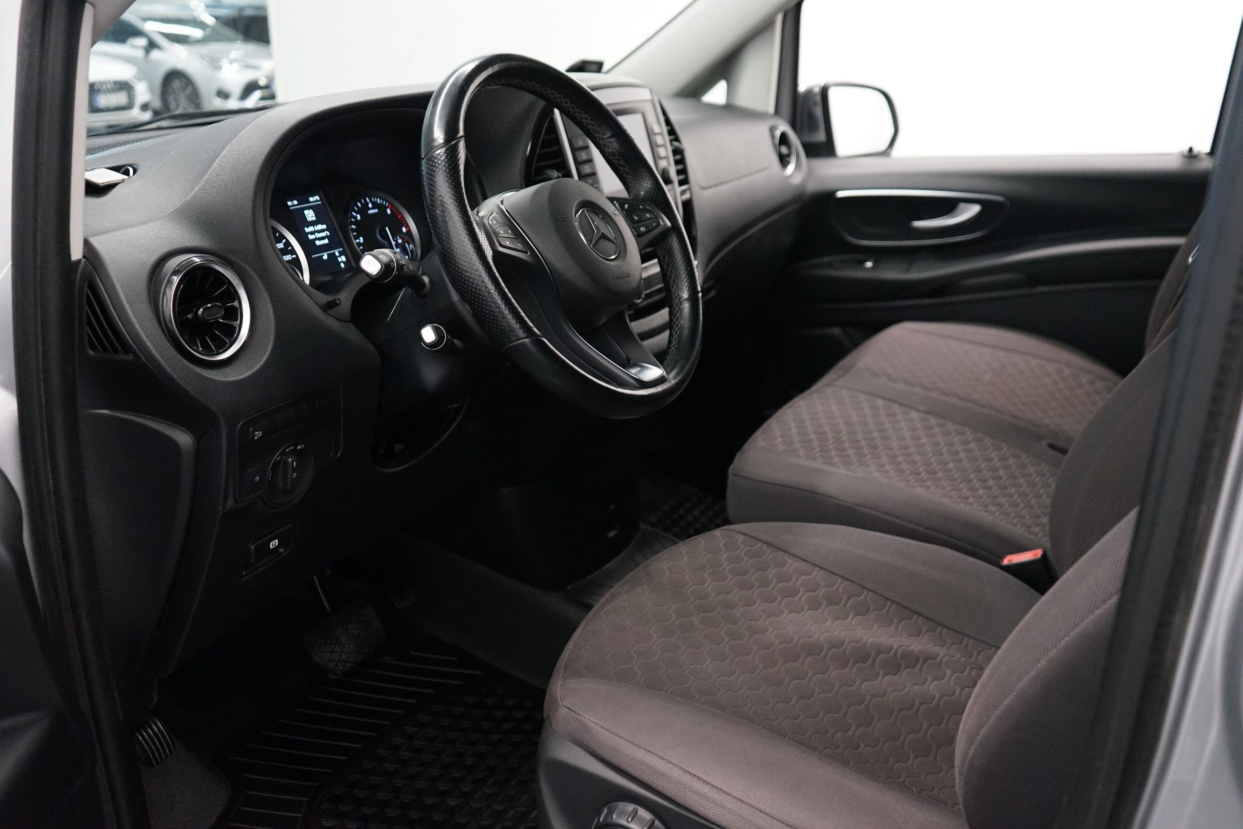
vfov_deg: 43.6
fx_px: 1036
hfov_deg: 61.9
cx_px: 622
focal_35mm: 30
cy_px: 414
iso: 4000
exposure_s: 1/160
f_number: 3.5
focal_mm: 30
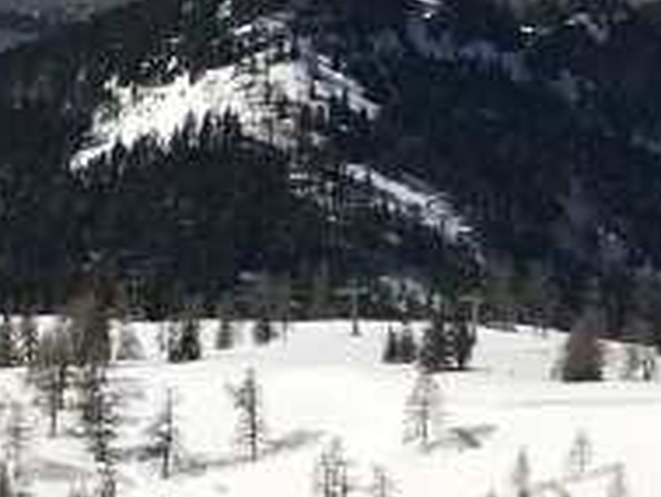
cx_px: -1081
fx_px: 2847
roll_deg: -1.8
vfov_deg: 9.6
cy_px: -332
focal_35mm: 149
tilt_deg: -3.6
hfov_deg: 10.7
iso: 20
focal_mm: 3.99
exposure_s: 1/5319
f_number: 1.8
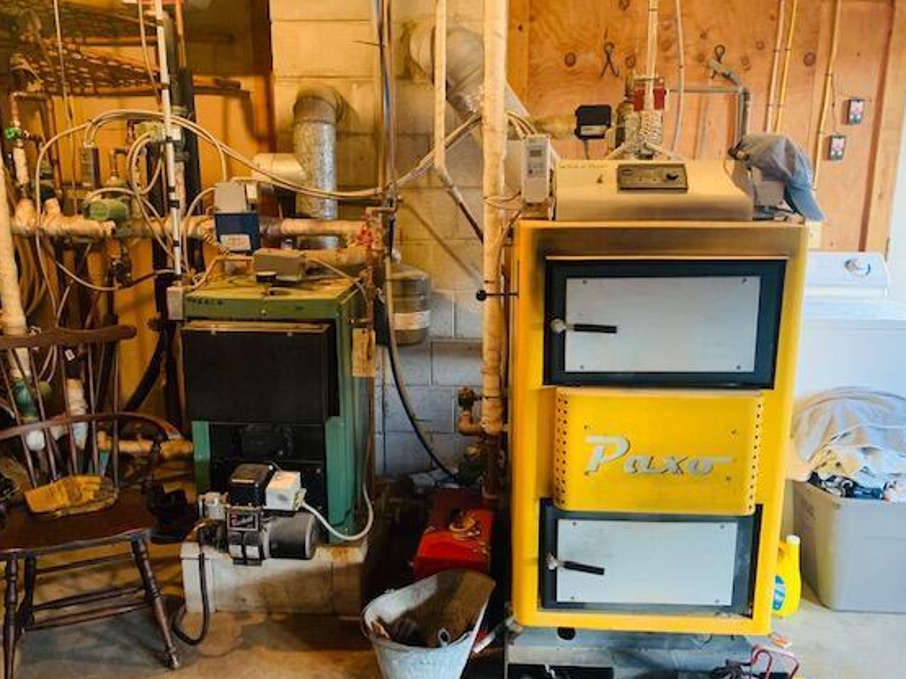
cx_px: 452
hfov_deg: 60.0
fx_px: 785
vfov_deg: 46.7
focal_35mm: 30
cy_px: 364
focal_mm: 4.25
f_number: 1.8
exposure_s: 1/40
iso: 400
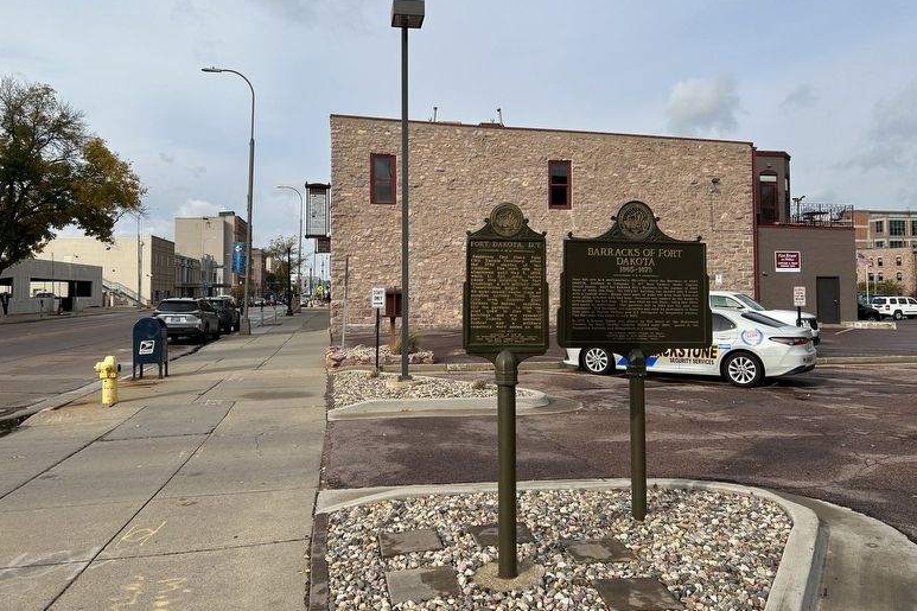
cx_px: 472
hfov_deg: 65.5
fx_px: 713
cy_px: 256
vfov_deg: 46.2
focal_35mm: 28
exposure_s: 1/2083
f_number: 1.5
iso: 50
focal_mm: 5.7
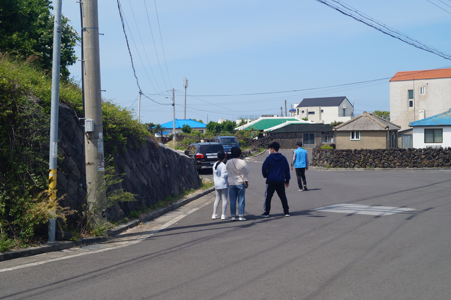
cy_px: 150
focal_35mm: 42
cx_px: 226
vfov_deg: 31.8
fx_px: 526
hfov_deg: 46.4
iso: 100
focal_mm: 28
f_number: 13
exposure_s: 1/160
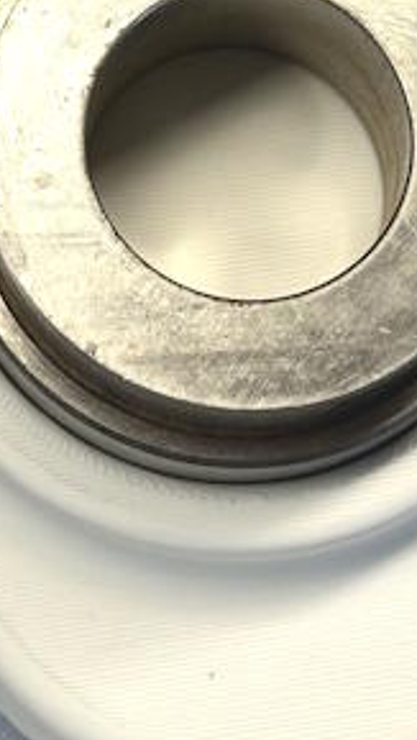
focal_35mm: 181
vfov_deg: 11.7
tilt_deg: -54.2
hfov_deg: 6.7
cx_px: 156
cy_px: -77
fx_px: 3551
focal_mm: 6.86
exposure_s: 1/117
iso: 40
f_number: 1.78
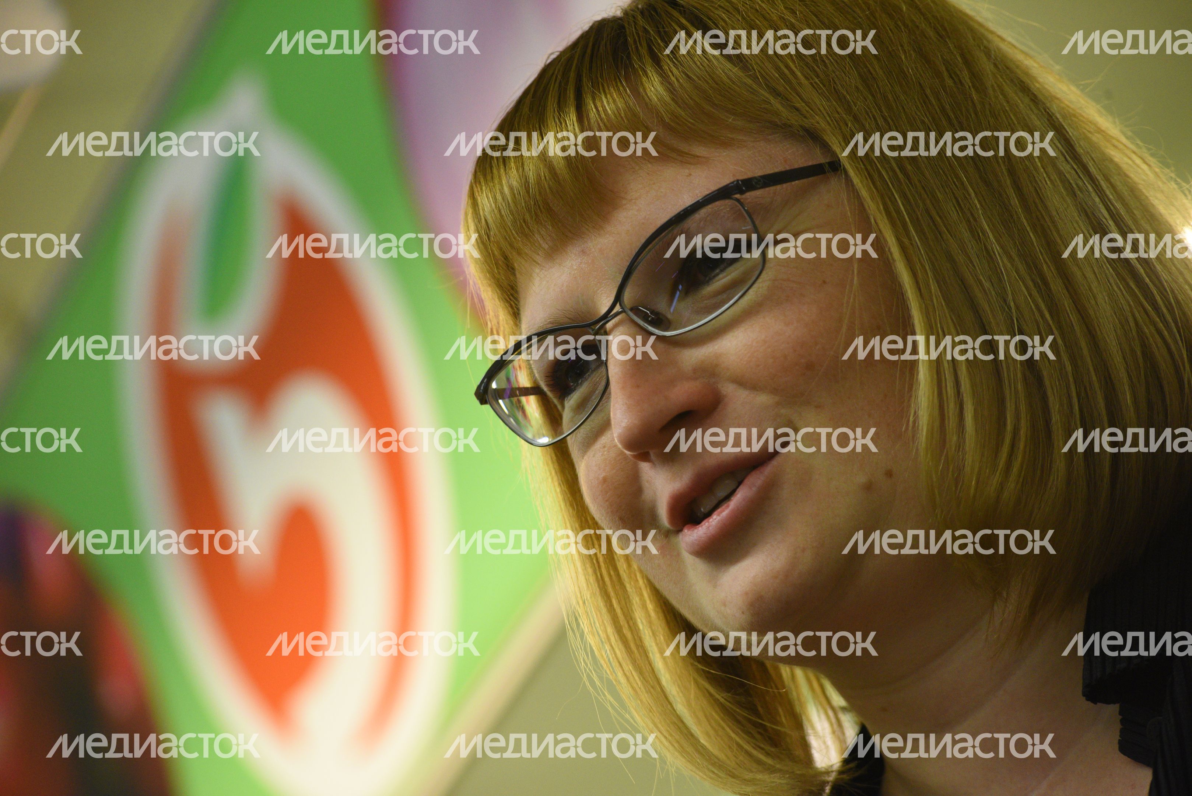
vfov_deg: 6.9
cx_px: 596
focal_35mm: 200
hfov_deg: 10.3
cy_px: 398
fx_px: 6624
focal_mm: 200
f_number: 8
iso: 2500
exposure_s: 1/160
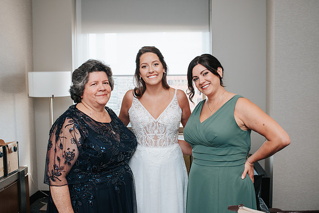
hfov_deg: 51.0
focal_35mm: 38
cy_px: 103
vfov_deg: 35.3
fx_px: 334
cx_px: 164
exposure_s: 1/125
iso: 800
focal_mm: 35
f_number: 4
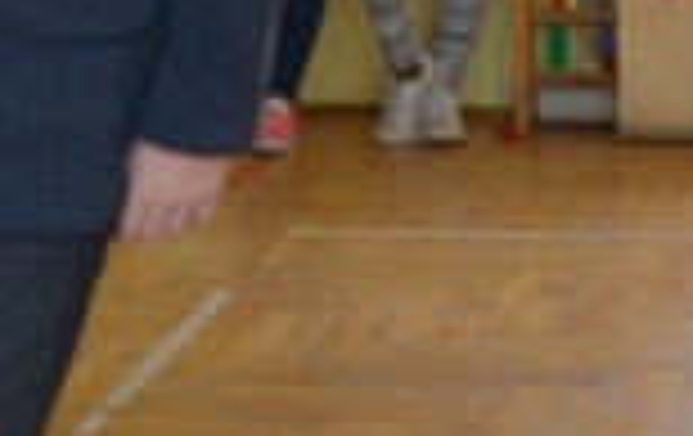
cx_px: -72
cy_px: -283
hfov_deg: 11.3
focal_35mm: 182
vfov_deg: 7.1
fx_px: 3445
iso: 400
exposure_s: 1/80
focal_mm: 18
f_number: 4.5
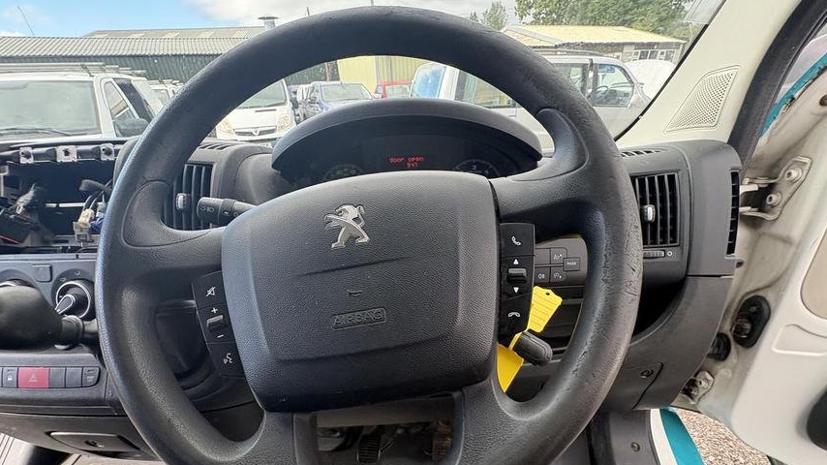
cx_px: 422
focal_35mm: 16
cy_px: 300
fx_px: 351
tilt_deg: -29.7
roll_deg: -3.9
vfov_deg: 65.7
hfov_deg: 99.4
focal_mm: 2.22
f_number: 2.2
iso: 100
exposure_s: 1/140
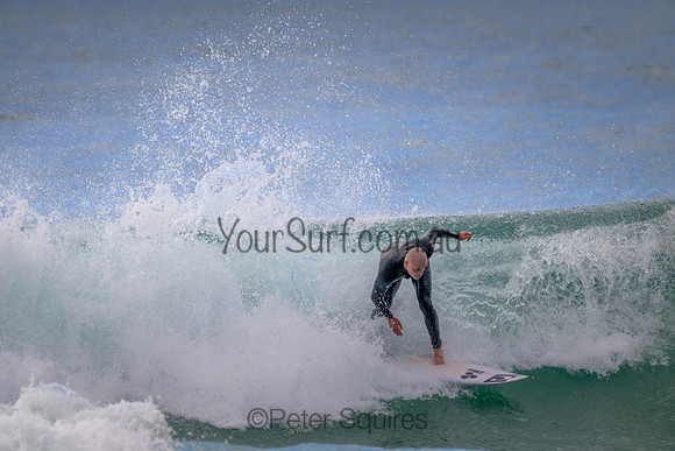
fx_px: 15003
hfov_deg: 2.6
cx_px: 338
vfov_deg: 1.7
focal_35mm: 800
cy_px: 226
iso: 1600
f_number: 13
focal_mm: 800
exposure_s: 1/2000
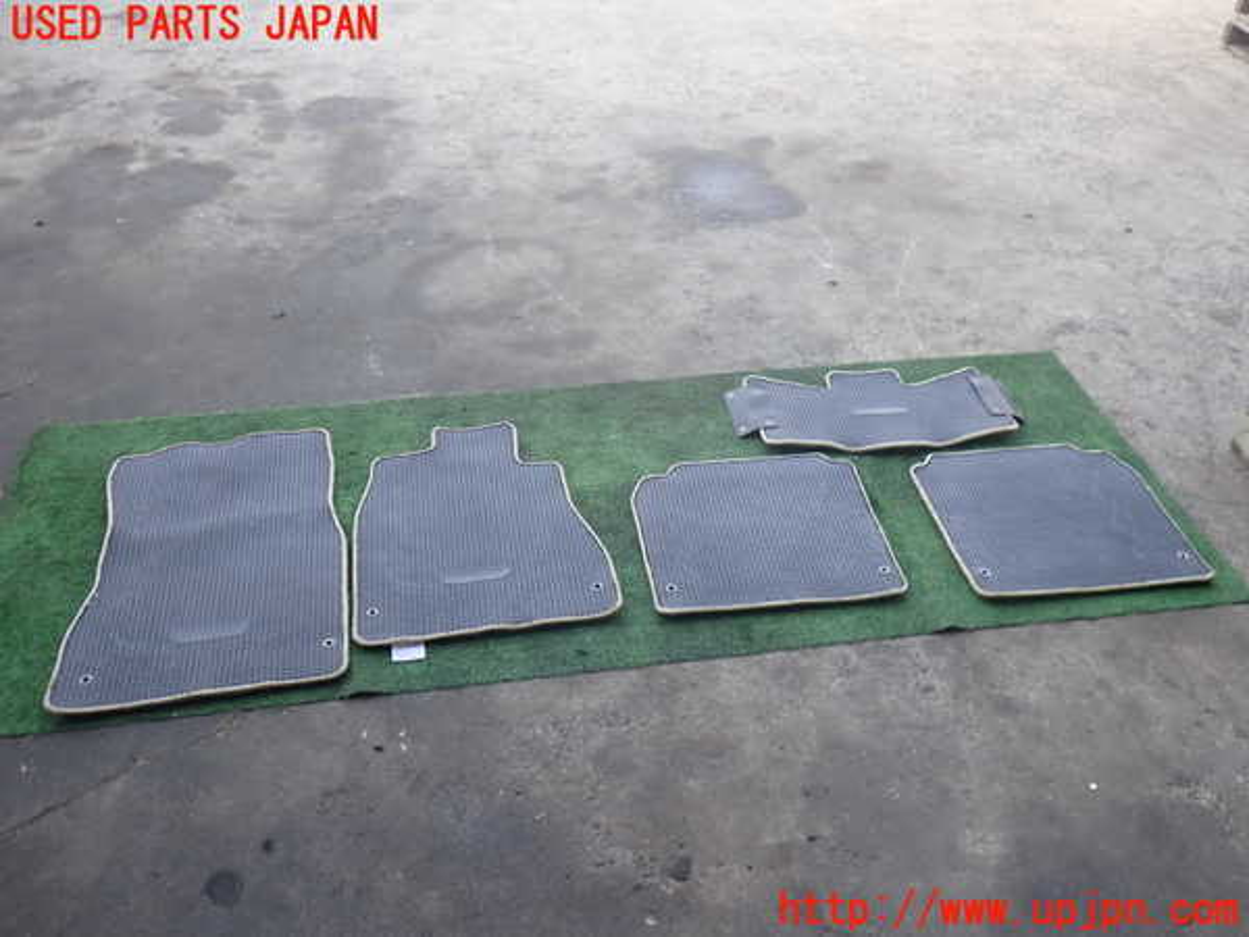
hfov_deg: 60.0
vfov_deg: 46.8
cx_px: 624
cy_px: 468
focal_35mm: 30
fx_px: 1082
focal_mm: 5.4
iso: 100
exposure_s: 1/125
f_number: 2.3
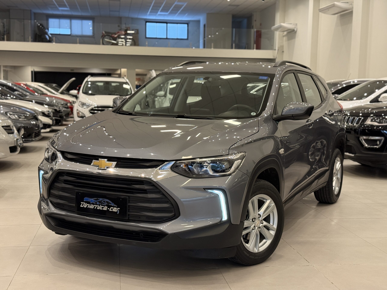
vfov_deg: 30.3
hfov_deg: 39.7
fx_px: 537
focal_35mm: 48
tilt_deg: -5.4
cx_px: 194
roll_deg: -1.2
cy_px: 145
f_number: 1.78
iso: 250
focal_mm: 6.76
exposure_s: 1/60
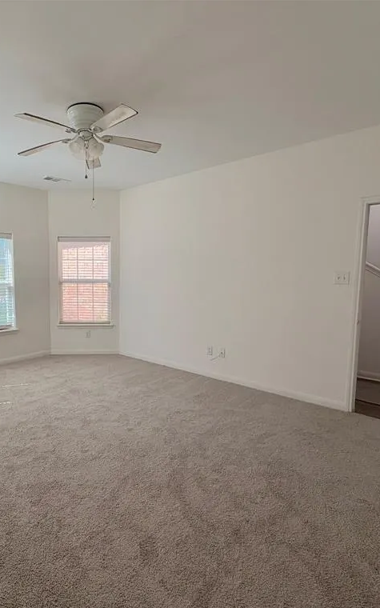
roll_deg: -0.3
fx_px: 331
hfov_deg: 57.8
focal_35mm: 20
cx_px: 116
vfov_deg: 85.1
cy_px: 306
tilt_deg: -6.0
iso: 80
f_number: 2.2
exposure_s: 1/120
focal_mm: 2.22
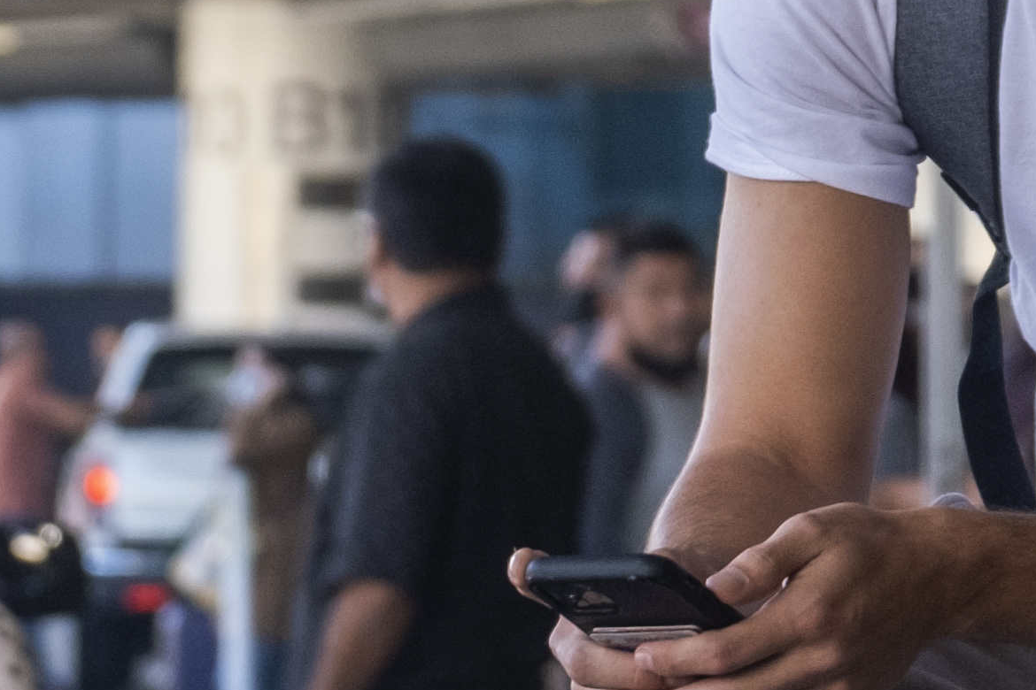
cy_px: 420
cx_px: -462
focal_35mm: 560
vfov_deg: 2.5
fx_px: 16114
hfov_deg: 3.7
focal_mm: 70
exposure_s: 1/105
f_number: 5
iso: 250
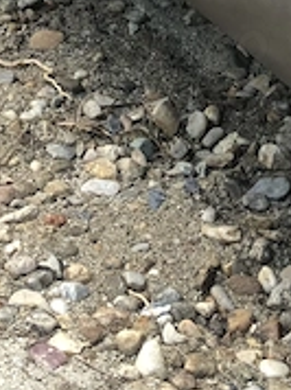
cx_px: 298
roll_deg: -9.9
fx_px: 1416
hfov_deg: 11.6
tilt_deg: -17.3
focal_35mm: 126
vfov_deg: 14.9
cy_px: -127
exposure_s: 1/30
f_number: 1.8
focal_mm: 3.99
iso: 32
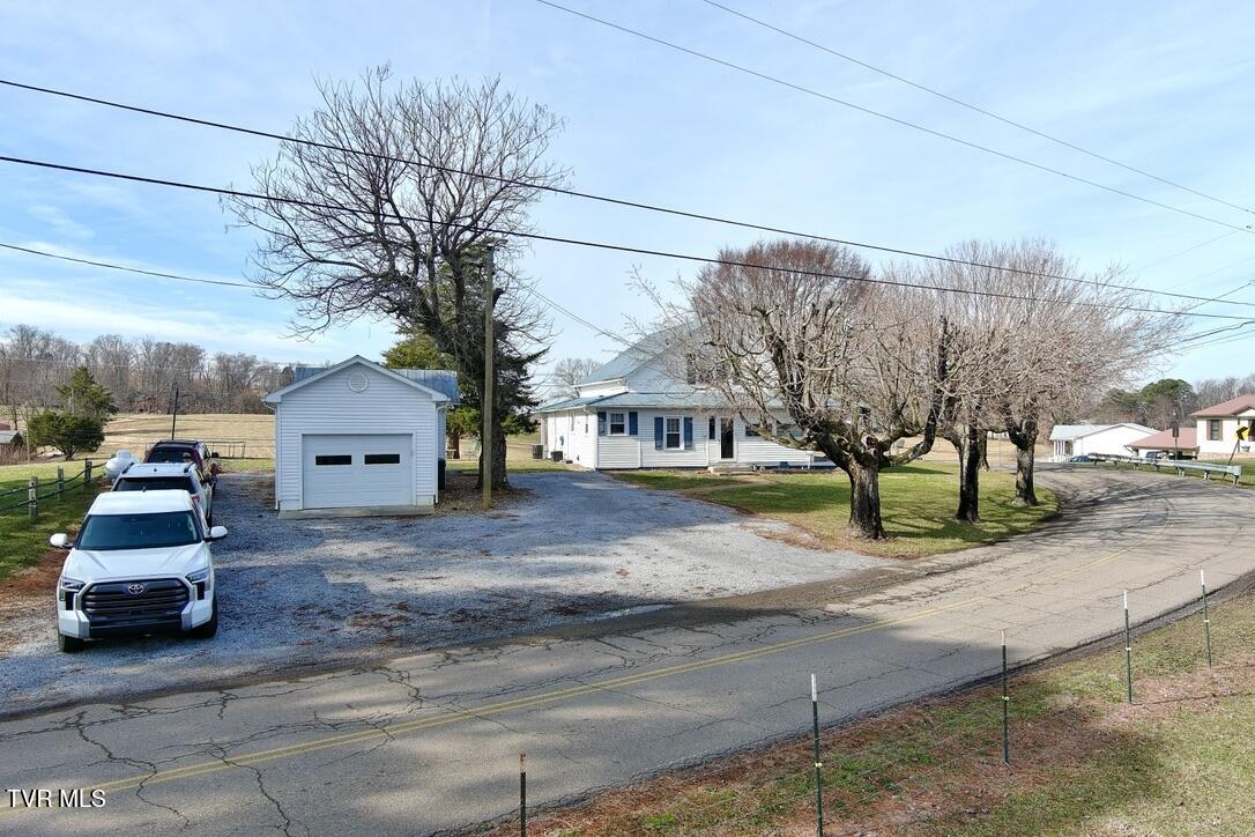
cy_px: 418
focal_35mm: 29
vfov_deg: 45.0
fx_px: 1011
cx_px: 628
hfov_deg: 63.7
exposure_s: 1/1000
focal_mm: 10.57
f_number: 2.8
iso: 100
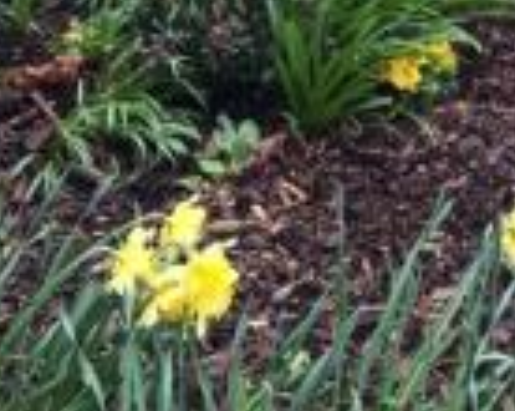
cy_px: -383
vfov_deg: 11.3
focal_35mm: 124
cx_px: 431
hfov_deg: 15.4
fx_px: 1887
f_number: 2.2
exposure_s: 1/181
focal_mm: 4.12
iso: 32
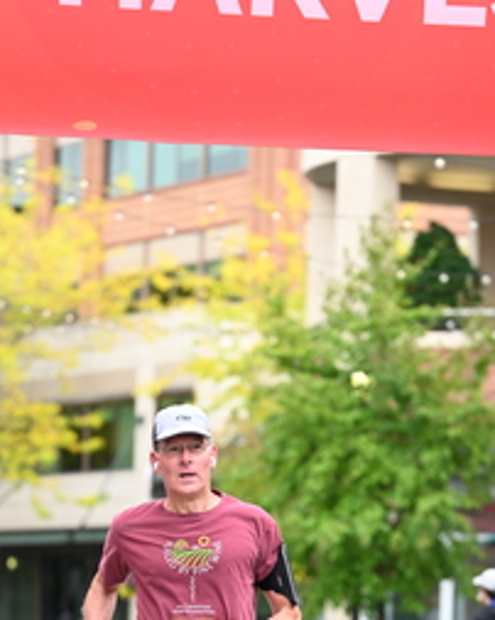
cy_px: 542
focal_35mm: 188
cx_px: 300
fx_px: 3447
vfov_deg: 10.2
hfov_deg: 8.2
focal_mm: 92
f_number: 2.8
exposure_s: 1/1250
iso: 640
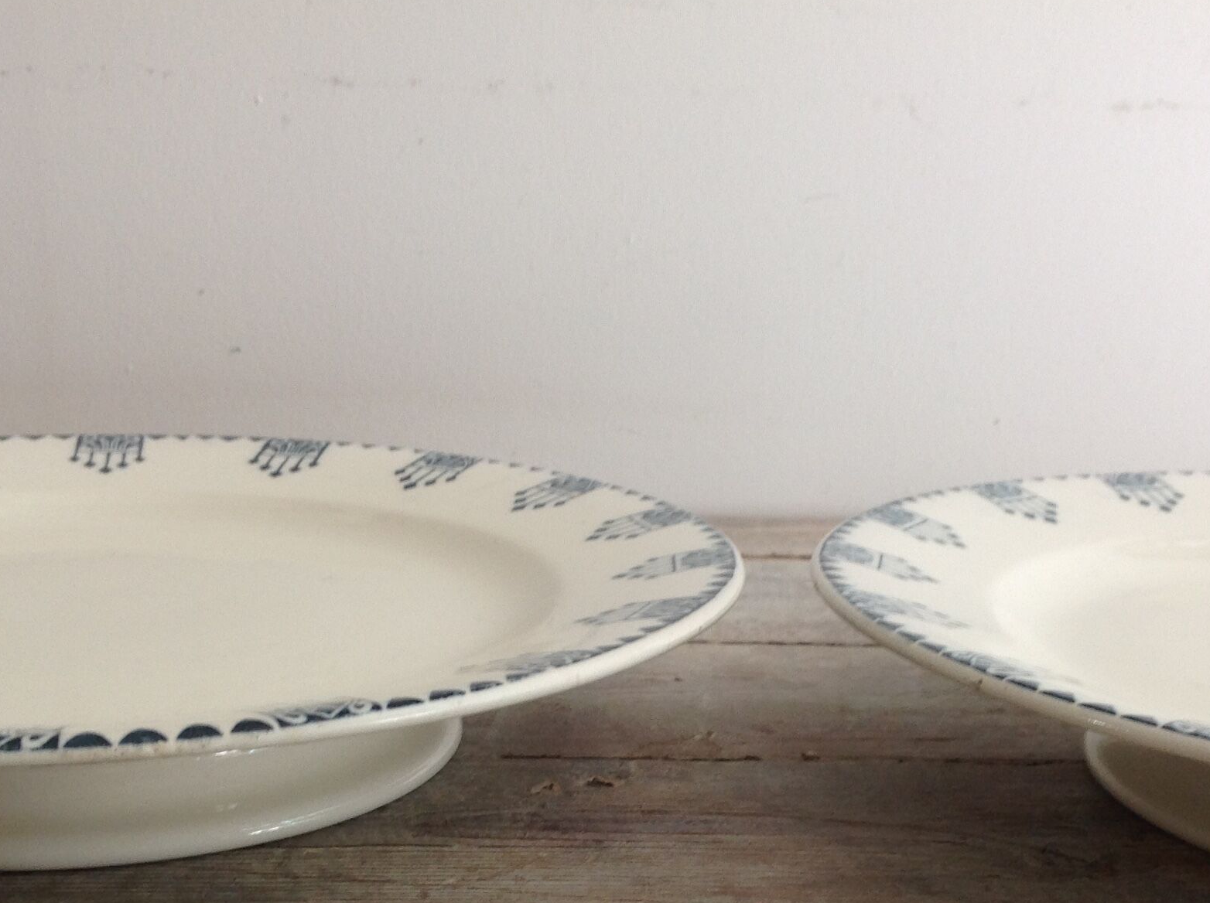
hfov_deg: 33.2
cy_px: 690
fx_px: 2024
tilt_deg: -16.0
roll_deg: -1.6
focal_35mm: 58
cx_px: 700
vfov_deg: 24.8
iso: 50
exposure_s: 1/24
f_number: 2.4
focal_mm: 4.28
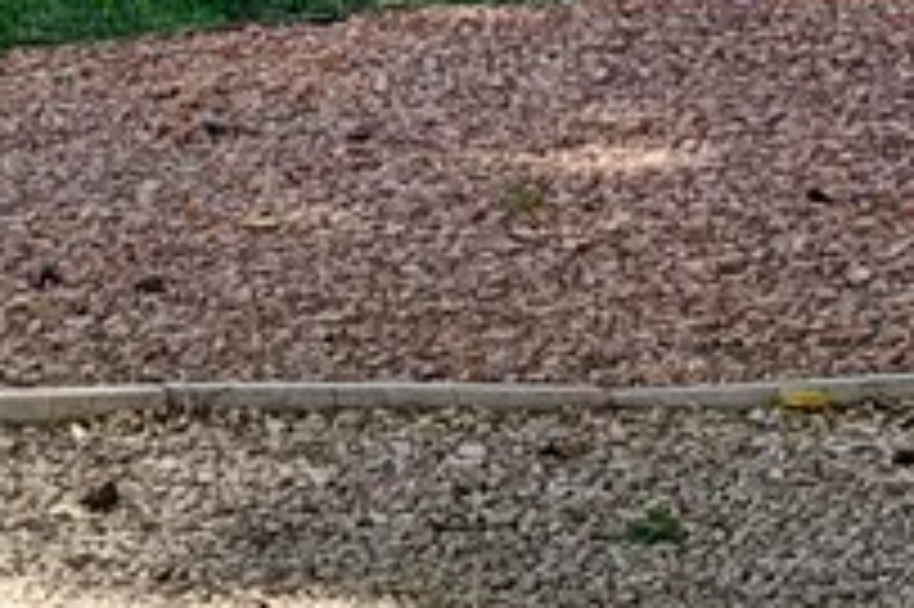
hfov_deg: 7.7
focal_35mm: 252
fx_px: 6393
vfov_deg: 5.3
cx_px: -1076
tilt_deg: -0.2
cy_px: -626
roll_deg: -0.7
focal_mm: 6.76
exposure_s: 1/2494
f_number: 1.78
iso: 80
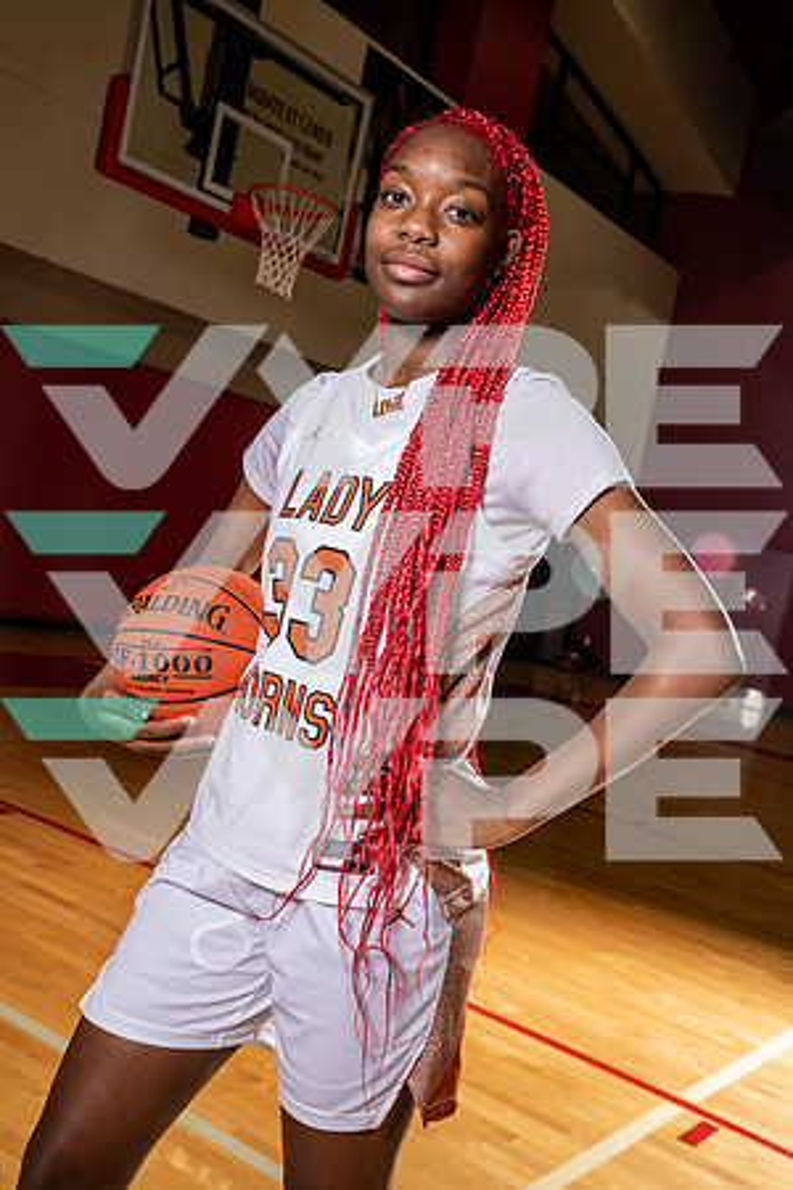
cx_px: 396
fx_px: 1289
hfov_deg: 34.2
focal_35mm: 39
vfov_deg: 49.6
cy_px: 595
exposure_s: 1/250
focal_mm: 39
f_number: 8
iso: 800
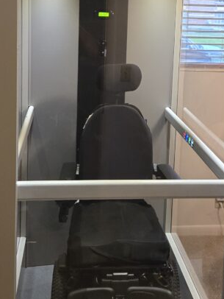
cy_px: 79
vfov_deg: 32.6
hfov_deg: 25.2
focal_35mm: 58
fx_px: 500
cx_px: 127
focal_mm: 5.4
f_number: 1.8
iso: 640
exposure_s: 1/120
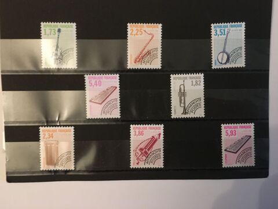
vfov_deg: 48.2
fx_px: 233
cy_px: 104
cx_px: 139
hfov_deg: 61.7
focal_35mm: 29
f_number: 2.2
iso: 400
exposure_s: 1/17
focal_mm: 4.15
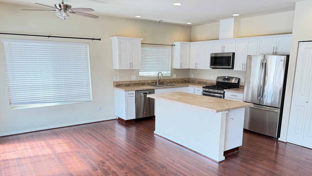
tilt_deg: -11.3
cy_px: 108
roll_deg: -0.5
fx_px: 223
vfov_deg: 42.7
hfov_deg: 69.8
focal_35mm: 27
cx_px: 160
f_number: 1.78
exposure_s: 1/120
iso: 250
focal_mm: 6.76
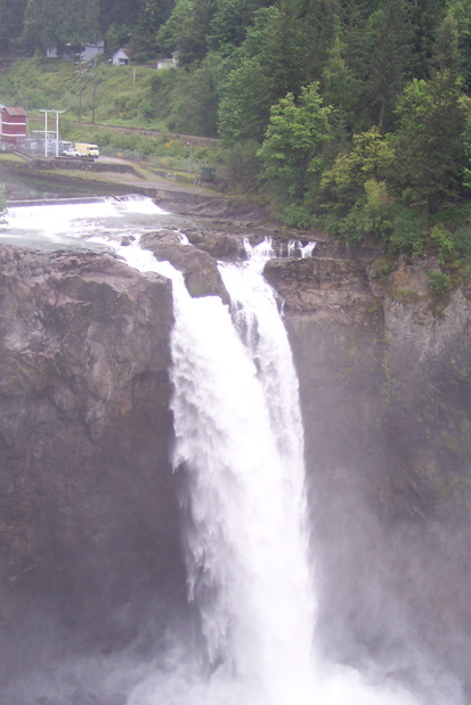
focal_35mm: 51
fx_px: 1000
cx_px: 282
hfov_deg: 26.4
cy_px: 453
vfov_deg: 38.6
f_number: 2.8
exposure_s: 1/500
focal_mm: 8
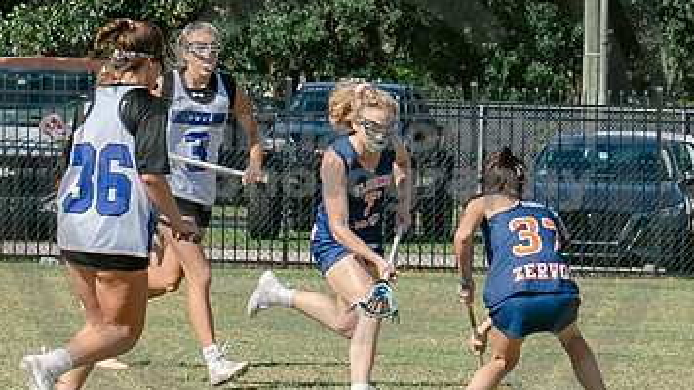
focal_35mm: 385
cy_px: 278
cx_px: 656
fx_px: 7083
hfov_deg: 5.6
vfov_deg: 3.2
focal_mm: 70
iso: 250
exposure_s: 1/1000
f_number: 5.6
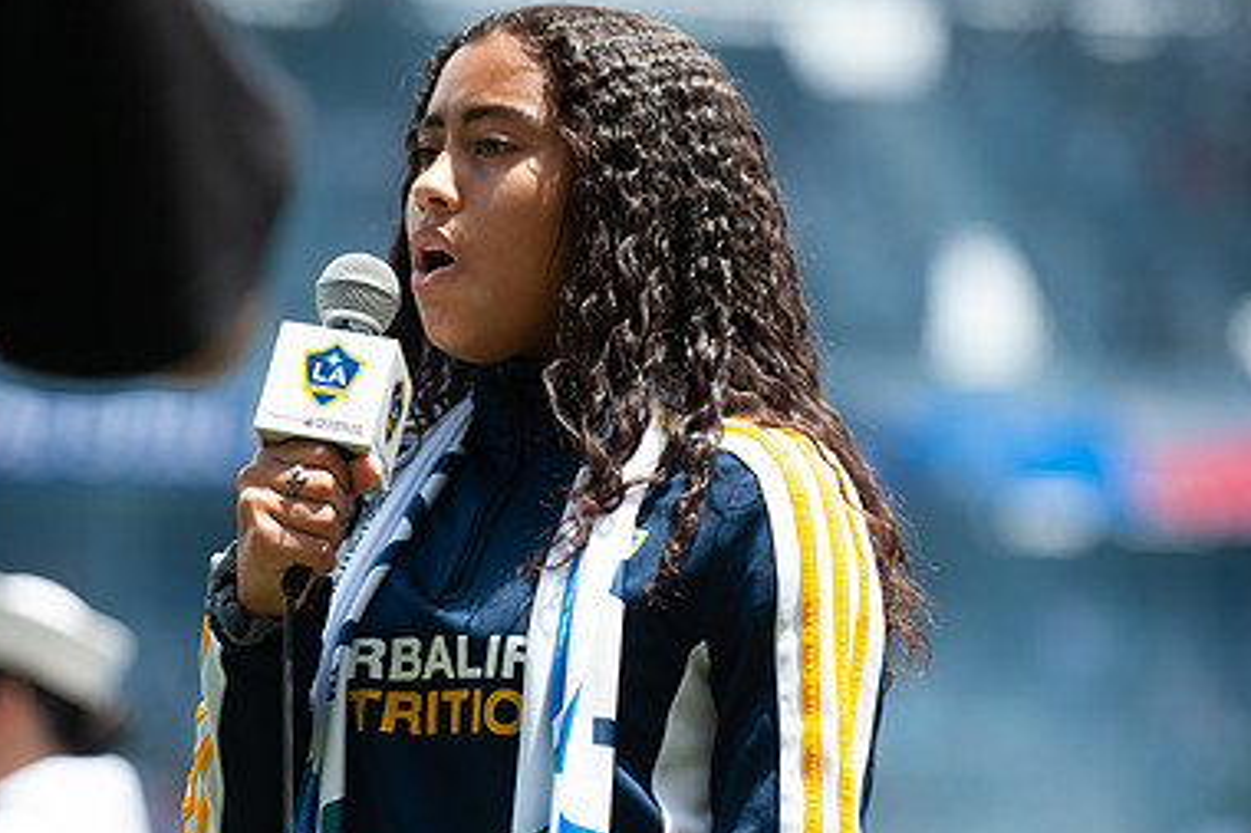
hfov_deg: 8.4
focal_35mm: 244
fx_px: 8475
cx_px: 599
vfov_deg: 5.6
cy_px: 484
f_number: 3.5
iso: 200
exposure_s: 1/1250
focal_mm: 160
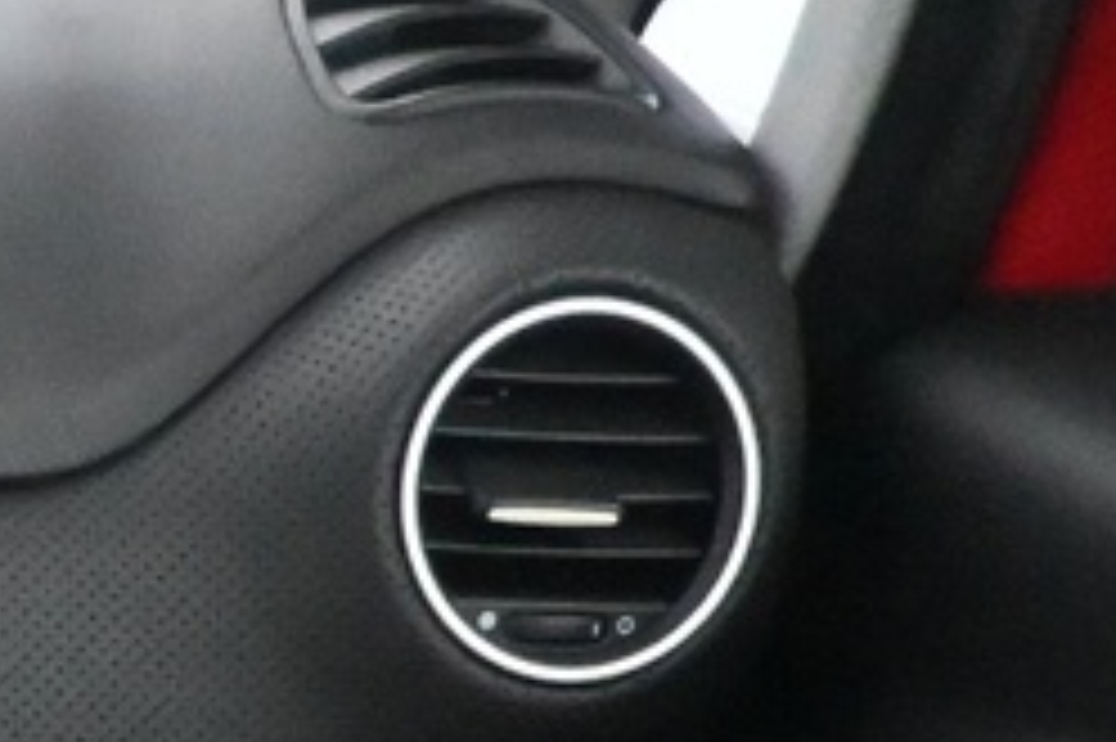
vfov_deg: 8.4
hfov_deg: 10.0
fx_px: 4864
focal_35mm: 157
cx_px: -2142
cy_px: 1394
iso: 8000
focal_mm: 16
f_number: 3.5
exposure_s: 1/60
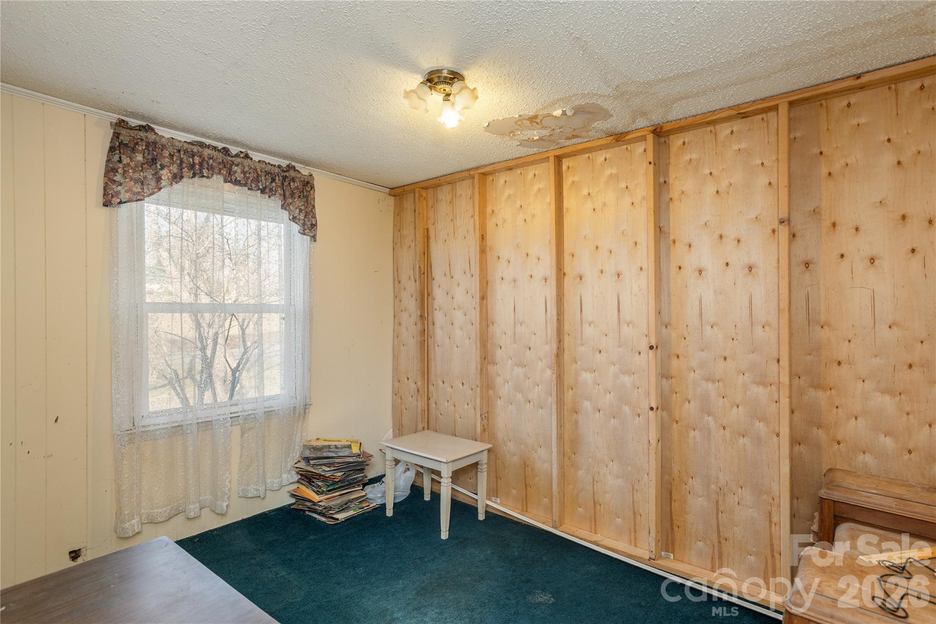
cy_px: 312
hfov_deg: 93.3
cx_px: 468
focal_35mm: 17
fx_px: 442
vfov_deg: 70.5
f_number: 7.1
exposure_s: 1/60
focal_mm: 17
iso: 320
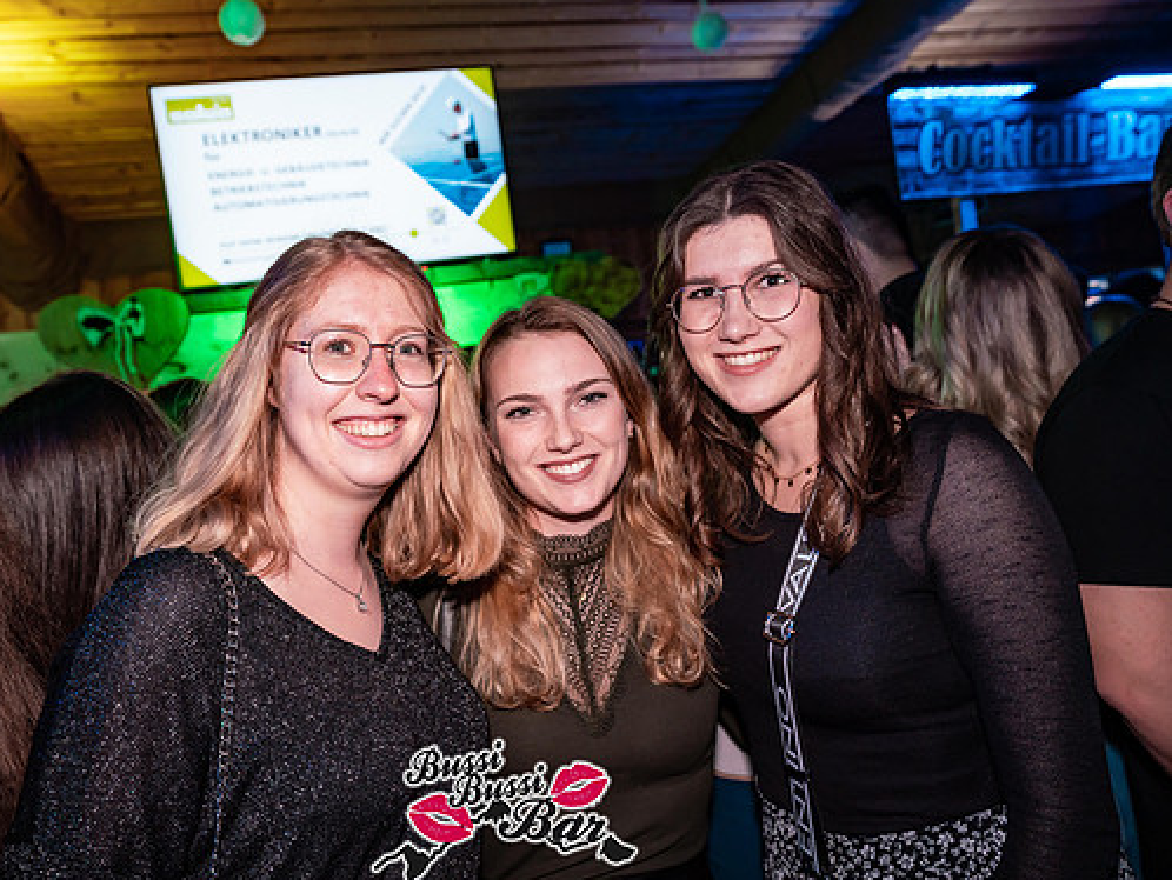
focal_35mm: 28
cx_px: 504
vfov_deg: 49.8
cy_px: 439
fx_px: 948
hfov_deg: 63.1
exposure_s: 1/60
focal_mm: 25
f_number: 4
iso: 1600
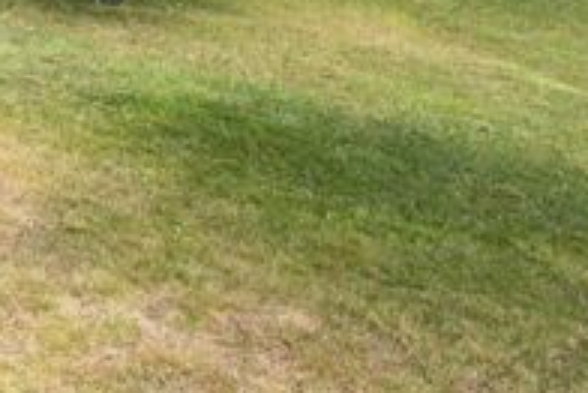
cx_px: -242
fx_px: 883
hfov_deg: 27.9
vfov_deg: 21.5
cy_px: -180
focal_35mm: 54
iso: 100
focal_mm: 10
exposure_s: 1/50
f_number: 11
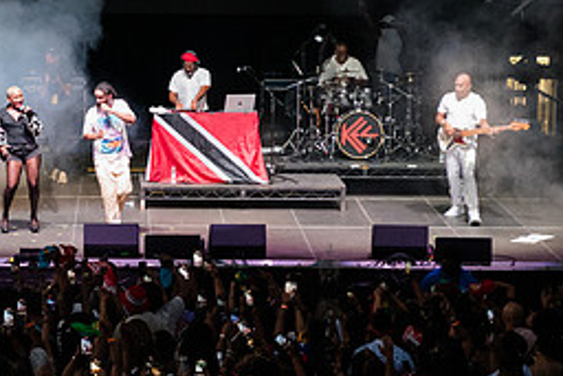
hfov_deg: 11.9
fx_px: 2676
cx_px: 38
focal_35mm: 171
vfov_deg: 8.0
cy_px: 167
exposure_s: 1/250
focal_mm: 70
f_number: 4
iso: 4000
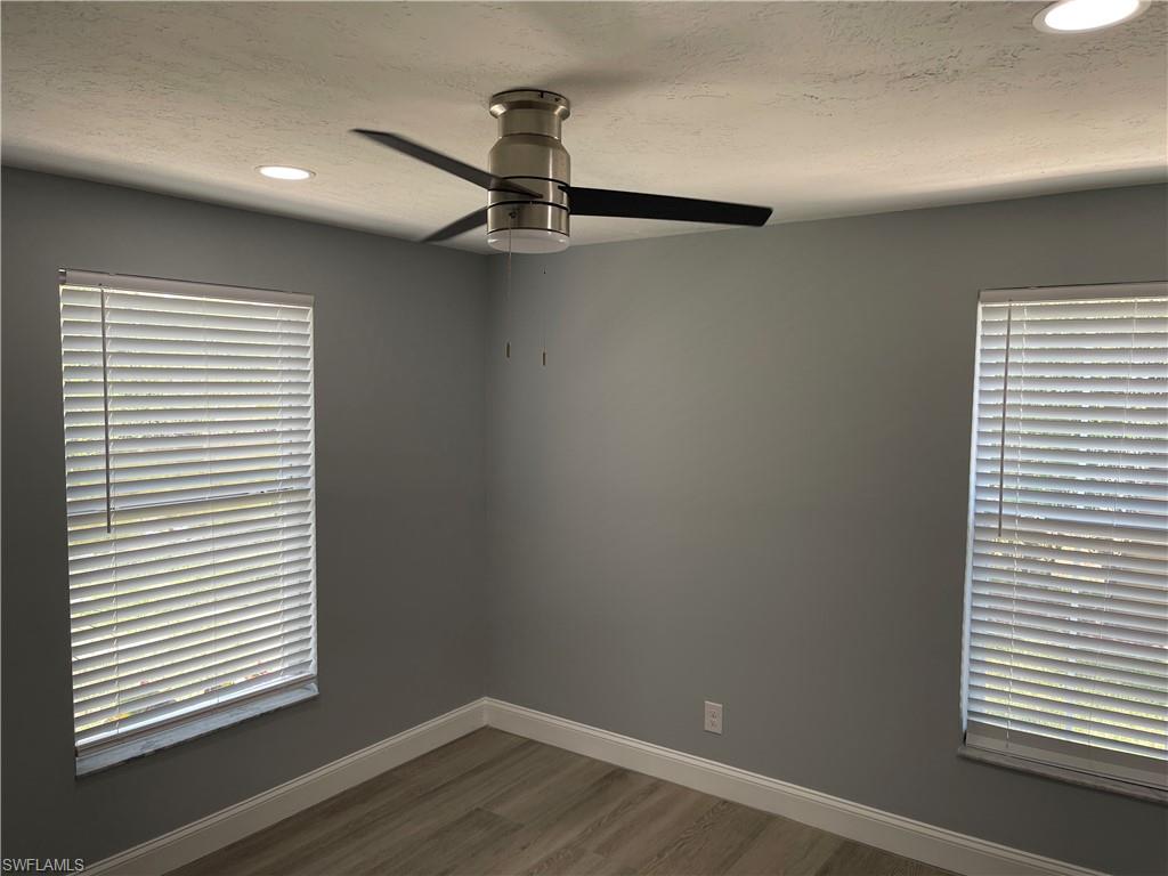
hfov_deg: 69.4
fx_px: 844
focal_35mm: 25
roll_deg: -0.8
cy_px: 438
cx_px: 584
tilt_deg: -5.4
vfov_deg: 54.9
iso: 40
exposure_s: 1/120
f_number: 1.6
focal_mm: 5.1
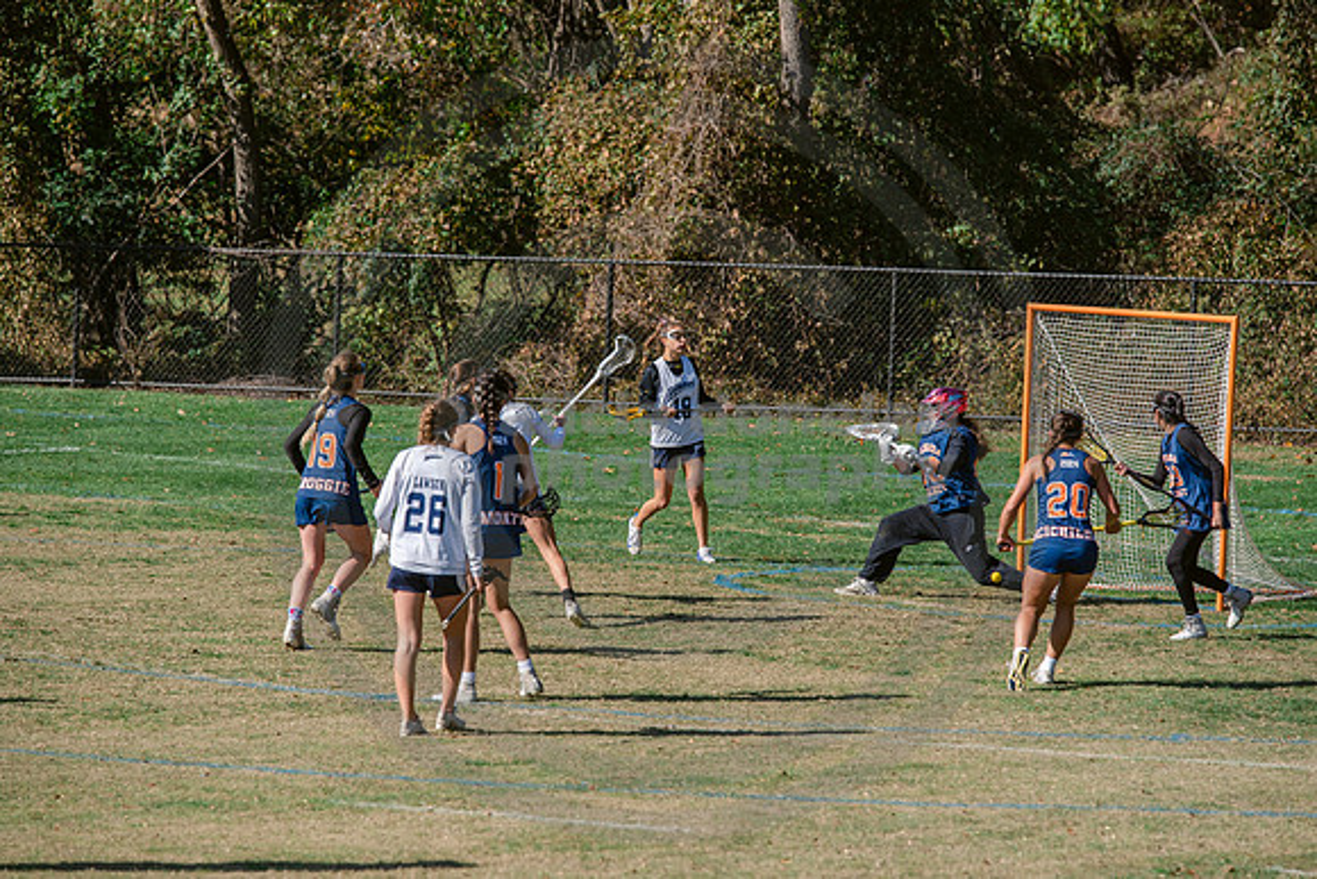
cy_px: 440
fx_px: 7318
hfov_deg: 10.3
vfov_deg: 6.9
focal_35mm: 200
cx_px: 659
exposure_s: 1/1600
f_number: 5
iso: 250
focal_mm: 200
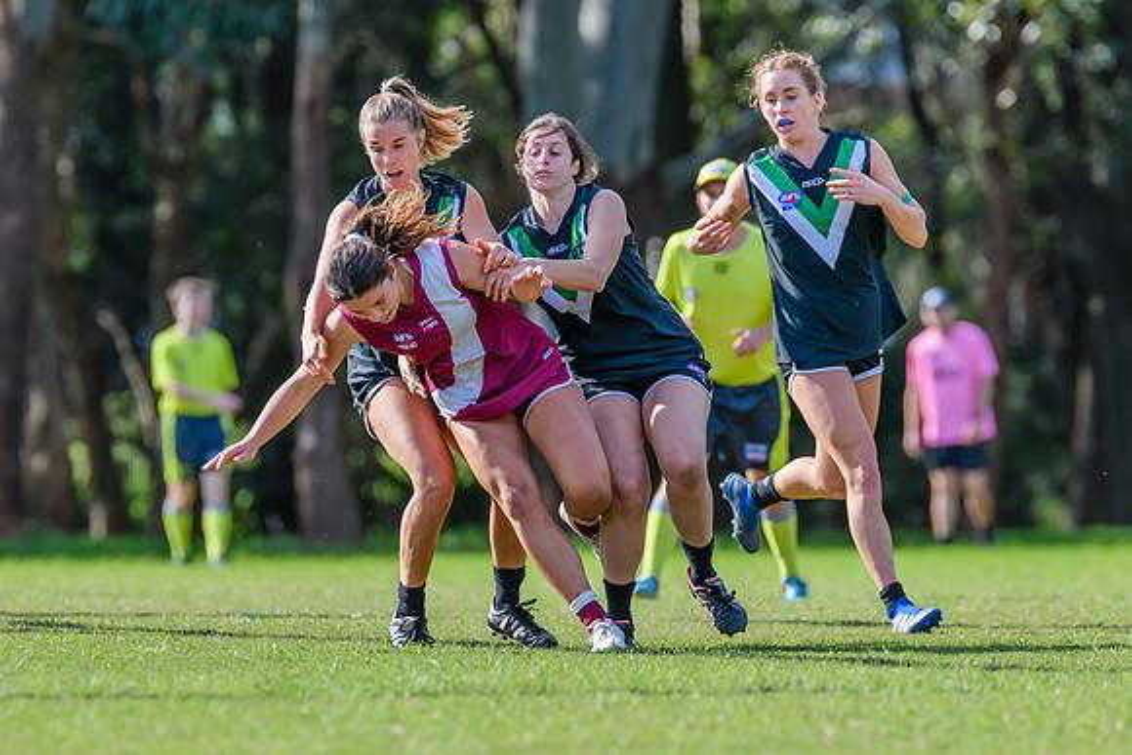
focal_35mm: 570
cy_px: 468
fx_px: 17937
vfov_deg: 2.4
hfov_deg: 3.6
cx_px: 477
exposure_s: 1/1250
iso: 800
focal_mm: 420
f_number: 5.6
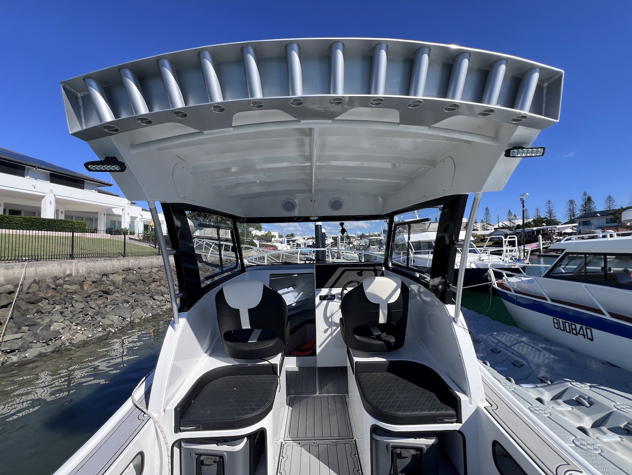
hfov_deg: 106.2
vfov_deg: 89.9
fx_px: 237
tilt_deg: +2.8
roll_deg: -0.2
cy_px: 238
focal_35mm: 13
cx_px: 316
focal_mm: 1.57
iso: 32
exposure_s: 1/1340
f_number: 1.8
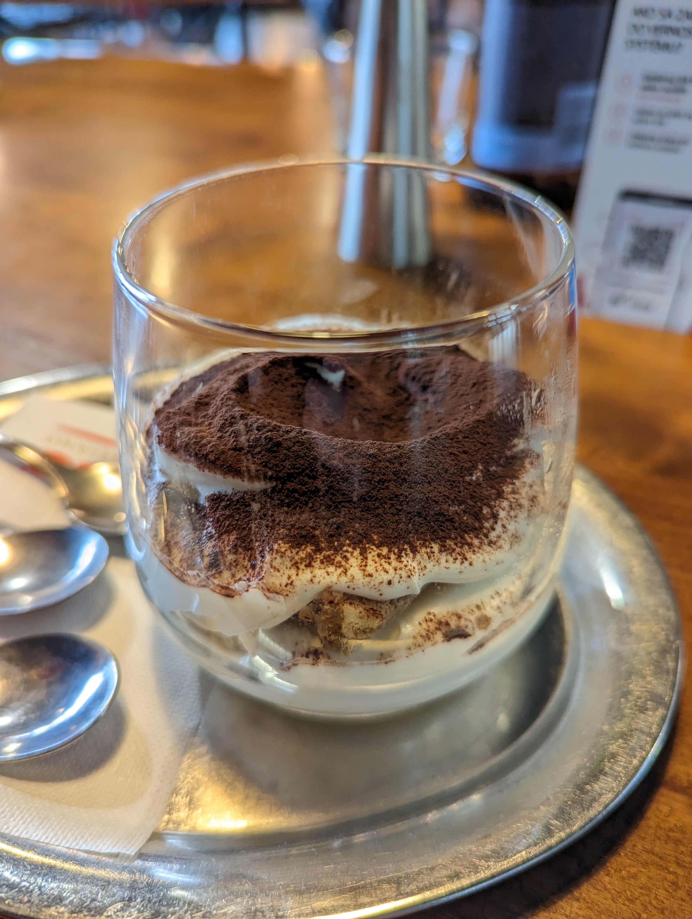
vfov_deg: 71.5
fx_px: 638
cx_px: 346
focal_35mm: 24
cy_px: 460
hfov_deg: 56.9
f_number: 1.85
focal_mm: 6.81
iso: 211
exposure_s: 1/61.7
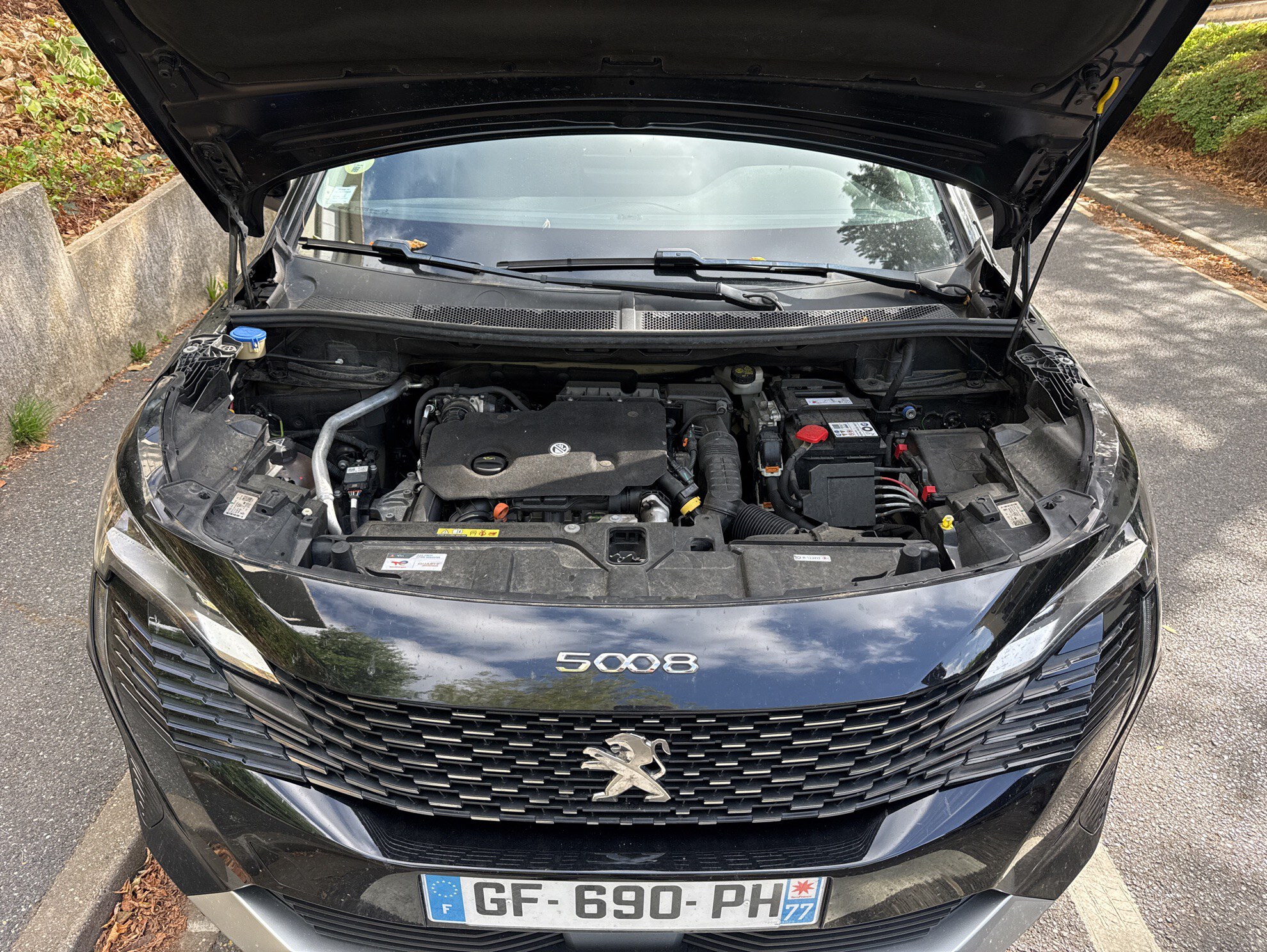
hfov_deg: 71.6
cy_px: 476
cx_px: 634
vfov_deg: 56.9
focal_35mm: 24
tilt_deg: -34.0
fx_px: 879
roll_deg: -0.7
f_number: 1.78
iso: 100
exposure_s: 1/426
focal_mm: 6.76
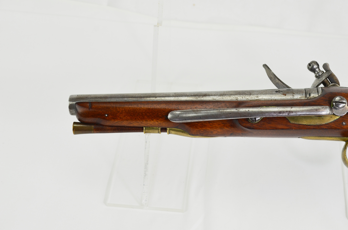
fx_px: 695
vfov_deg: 18.8
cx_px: 174
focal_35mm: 72
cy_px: 115
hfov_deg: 28.1
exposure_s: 1/125
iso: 280
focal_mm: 48
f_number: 5.6
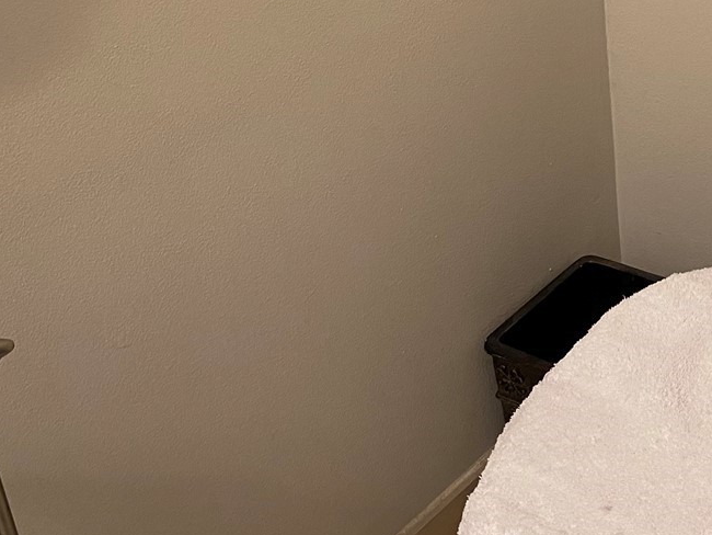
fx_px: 1317
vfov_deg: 22.0
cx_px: 644
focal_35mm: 64
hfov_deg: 29.0
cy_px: -11
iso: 200
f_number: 1.8
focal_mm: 4.25
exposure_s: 1/60
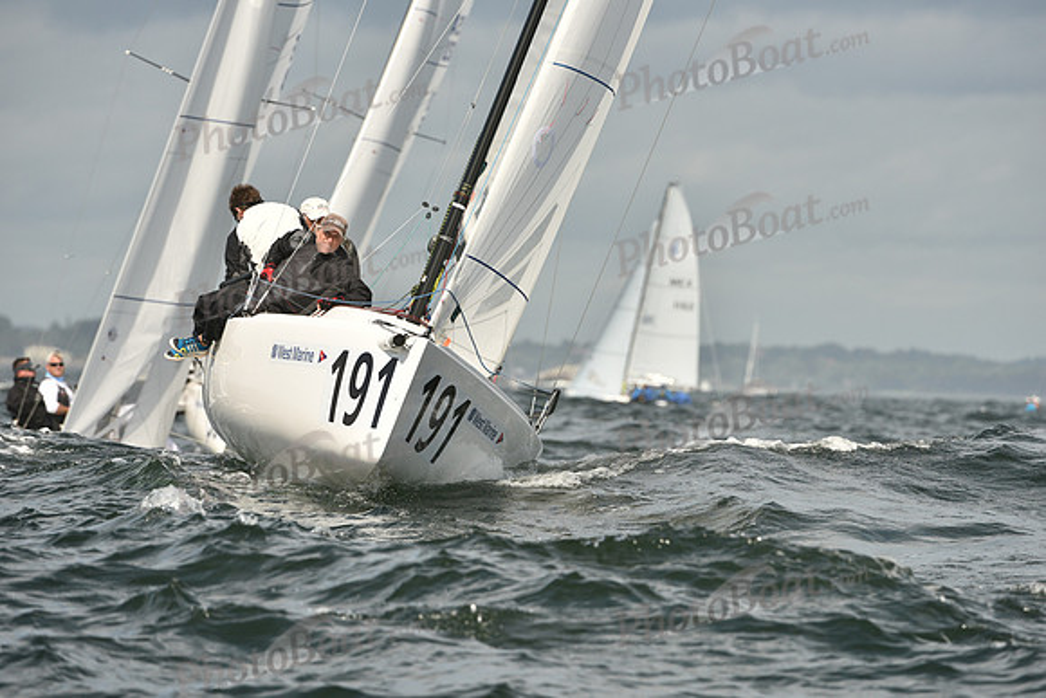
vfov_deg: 3.4
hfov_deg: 5.2
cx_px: 523
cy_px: 349
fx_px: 11624
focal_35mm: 400
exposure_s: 1/1250
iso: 320
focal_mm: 400
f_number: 8
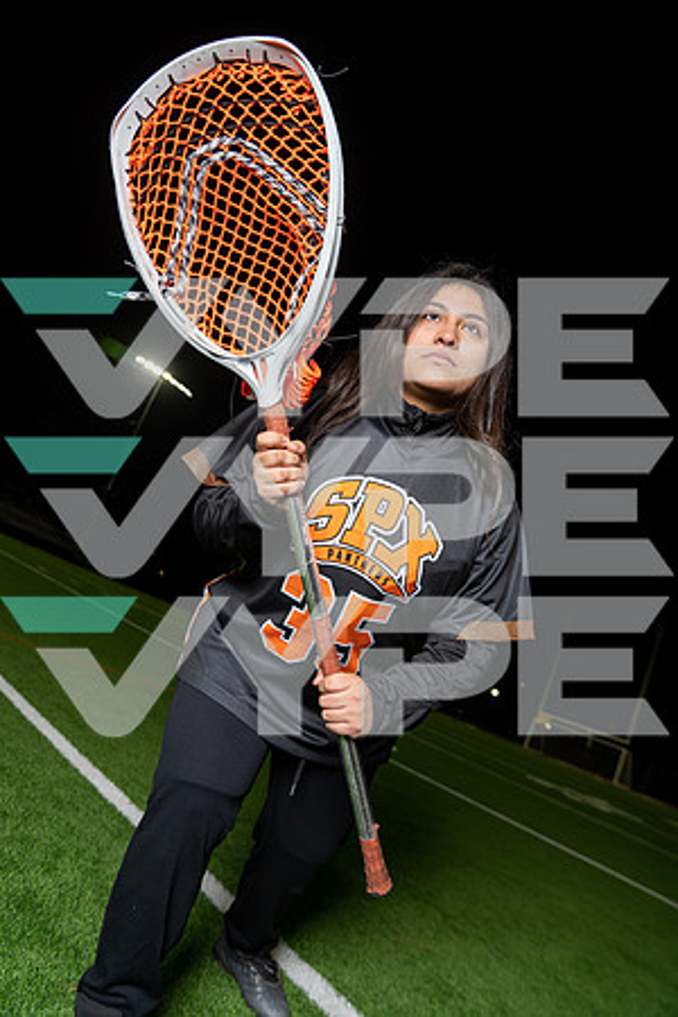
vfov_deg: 73.7
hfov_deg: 53.1
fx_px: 678
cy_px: 508
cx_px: 339
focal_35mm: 24
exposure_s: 1/250
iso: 125
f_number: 4
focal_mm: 24
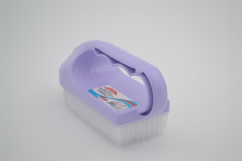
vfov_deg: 18.2
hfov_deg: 27.0
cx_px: 121
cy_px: 80
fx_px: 504
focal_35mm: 75
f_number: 5.6
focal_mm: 50
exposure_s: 1/80
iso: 100
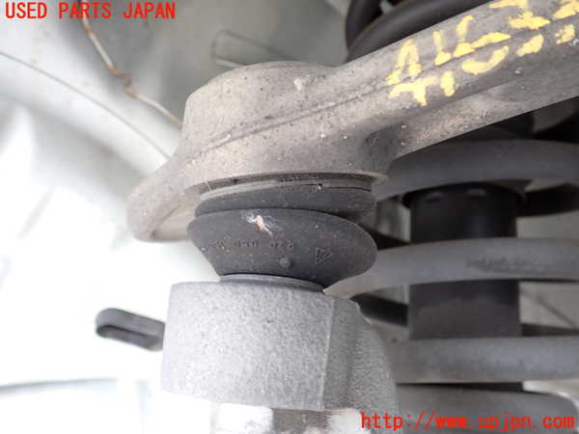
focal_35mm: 30
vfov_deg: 46.8
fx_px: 502
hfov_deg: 60.0
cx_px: 290
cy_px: 217
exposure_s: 1/40
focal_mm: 5.4
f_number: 2.3
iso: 200
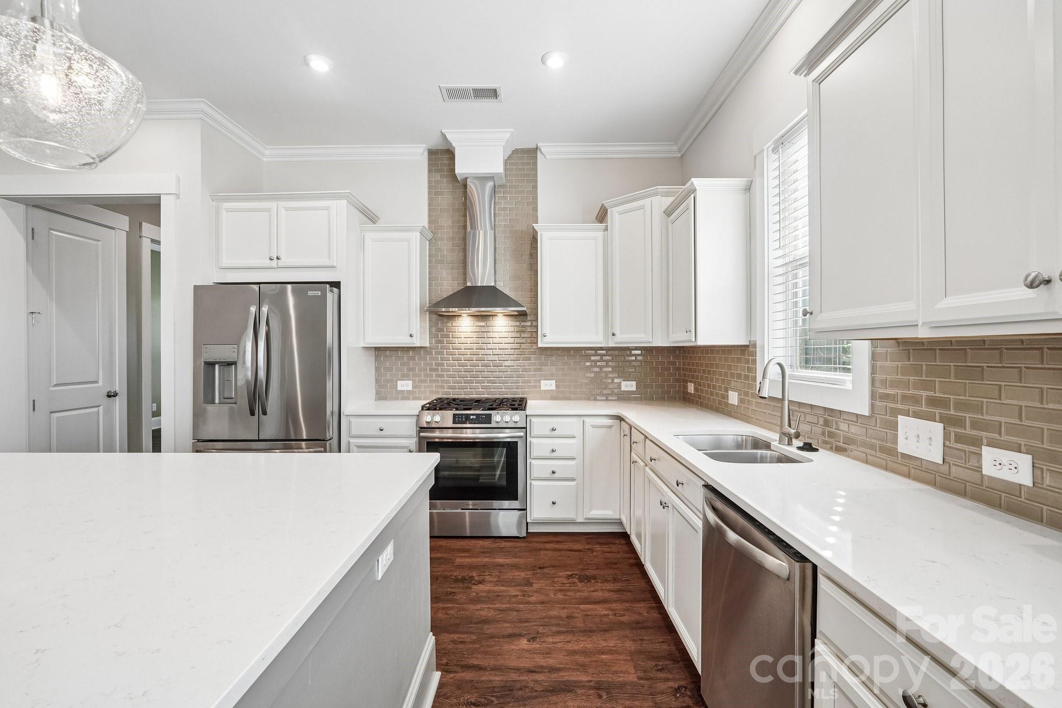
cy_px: 354
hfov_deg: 100.4
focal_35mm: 15
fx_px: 442
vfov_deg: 77.3
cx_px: 531
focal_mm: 10
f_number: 8
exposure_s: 1/30
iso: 400
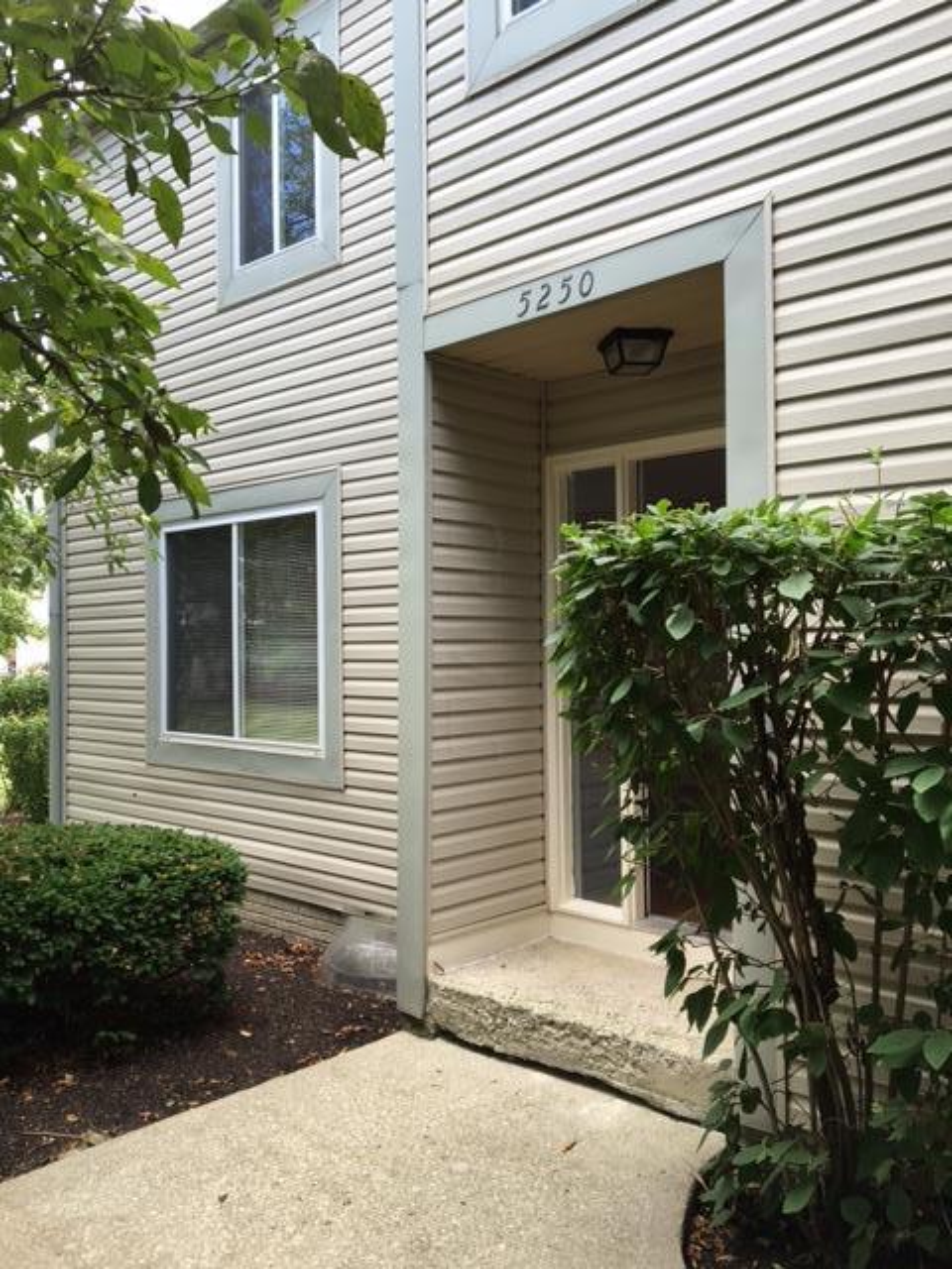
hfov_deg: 48.2
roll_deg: +0.3
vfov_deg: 61.7
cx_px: 476
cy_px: 634
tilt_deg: +0.6
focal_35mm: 29
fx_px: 1063
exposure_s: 1/130
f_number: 2.2
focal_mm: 4.15
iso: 25
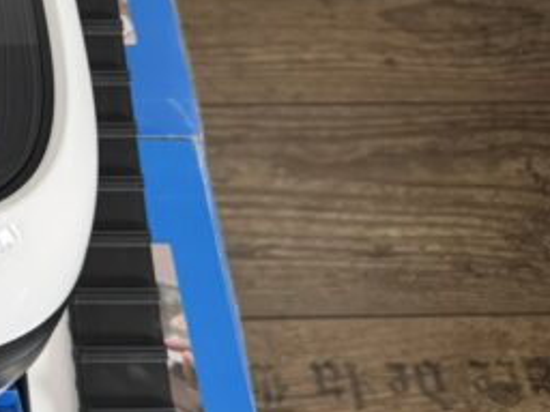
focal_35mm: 75
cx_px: -269
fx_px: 1192
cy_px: 73
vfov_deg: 19.4
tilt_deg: -59.4
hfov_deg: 21.8
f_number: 1.78
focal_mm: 6.76
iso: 200
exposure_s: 1/102
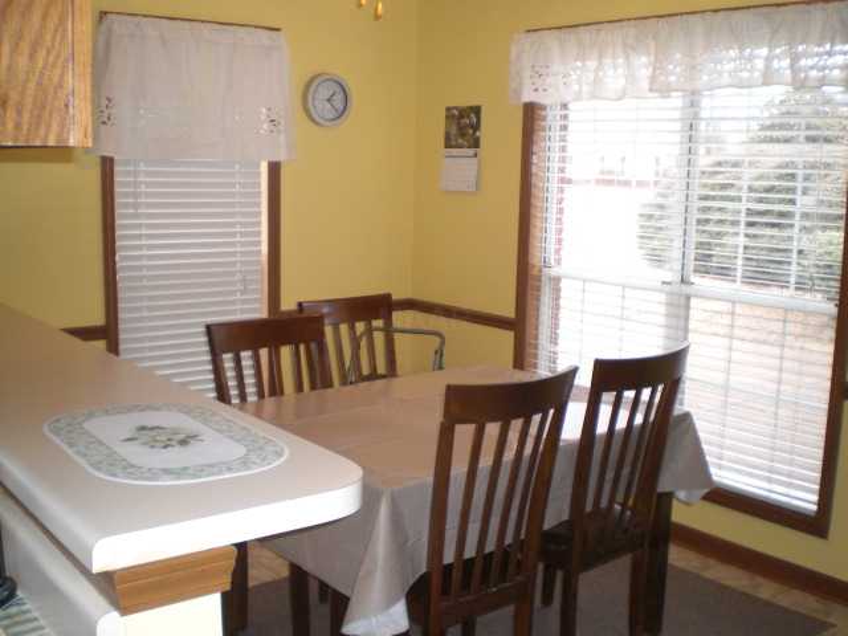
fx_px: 931
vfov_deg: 37.7
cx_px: 424
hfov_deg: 49.0
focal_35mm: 38
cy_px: 318
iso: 200
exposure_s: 1/60
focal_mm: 6.3
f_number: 3.1
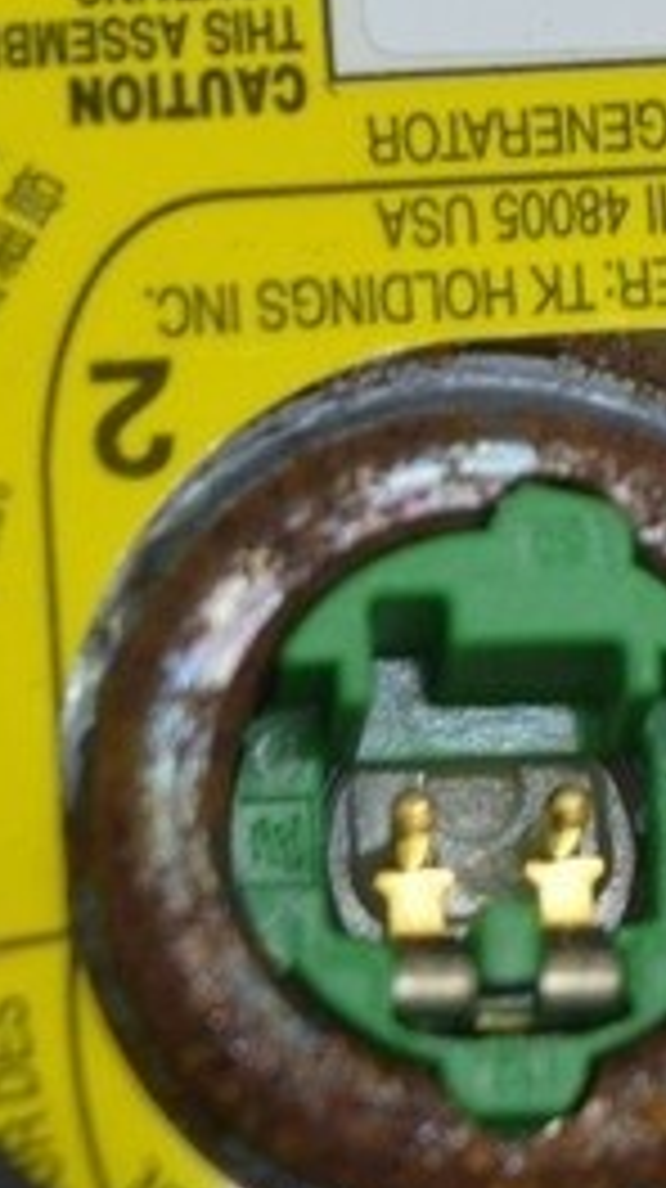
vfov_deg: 6.4
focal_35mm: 335
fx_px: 10545
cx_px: 774
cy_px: -313
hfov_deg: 3.6
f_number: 5.6
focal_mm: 55
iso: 400
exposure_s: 1/50
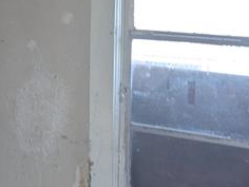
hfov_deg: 15.4
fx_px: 842
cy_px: 20
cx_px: -136
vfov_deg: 12.6
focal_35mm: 117
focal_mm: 4.38
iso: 53
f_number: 1.73
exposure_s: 1/120
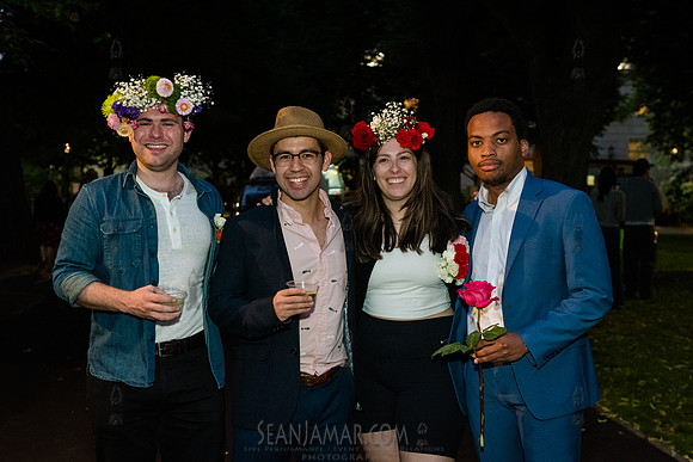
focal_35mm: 52
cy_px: 231
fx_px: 998
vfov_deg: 26.1
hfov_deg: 38.3
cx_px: 323
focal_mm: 45
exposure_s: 1/250
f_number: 3.5
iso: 6400
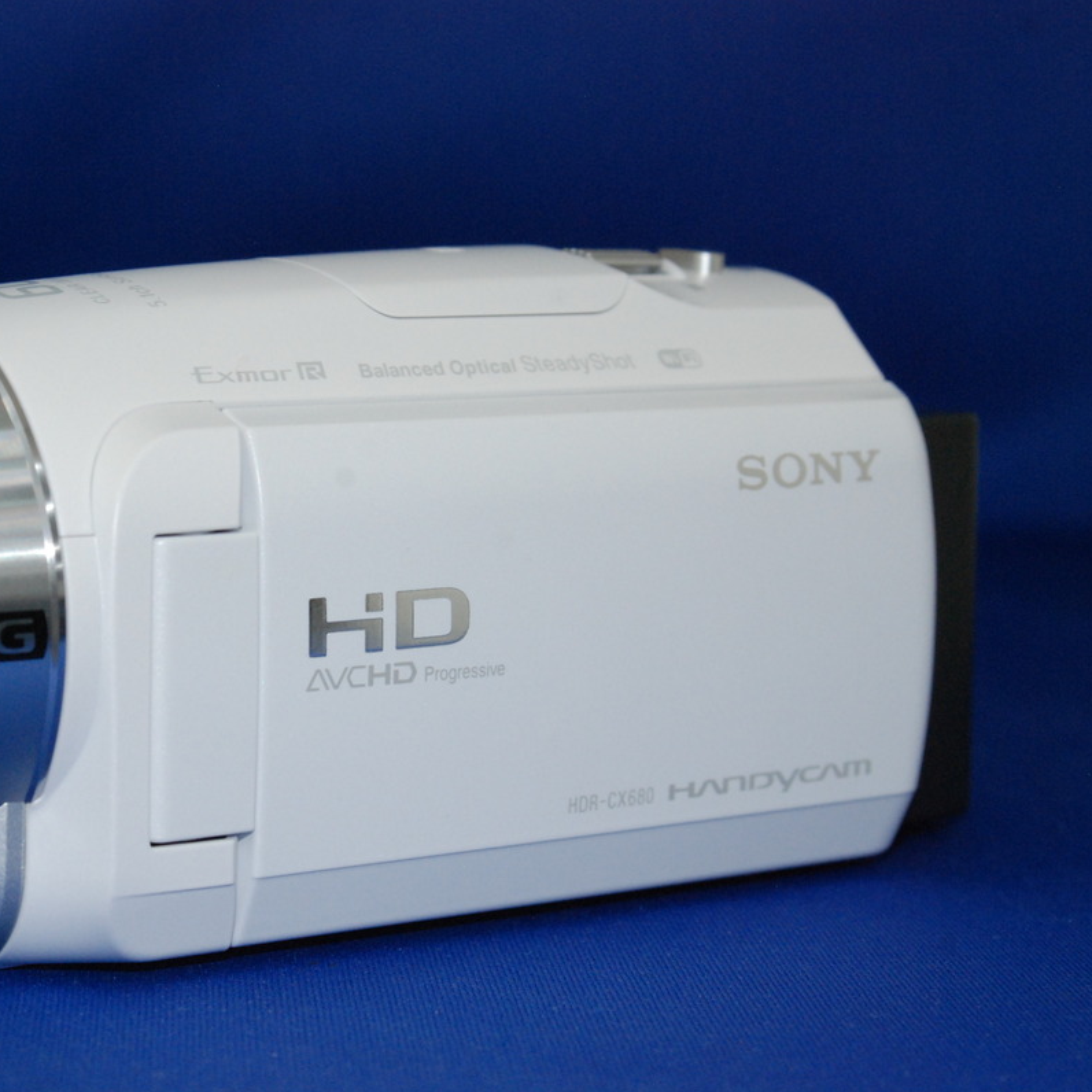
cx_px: 299
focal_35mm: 100
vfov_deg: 17.4
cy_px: 549
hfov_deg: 17.3
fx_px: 3569
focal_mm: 52
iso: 1000
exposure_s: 1/200
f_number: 11
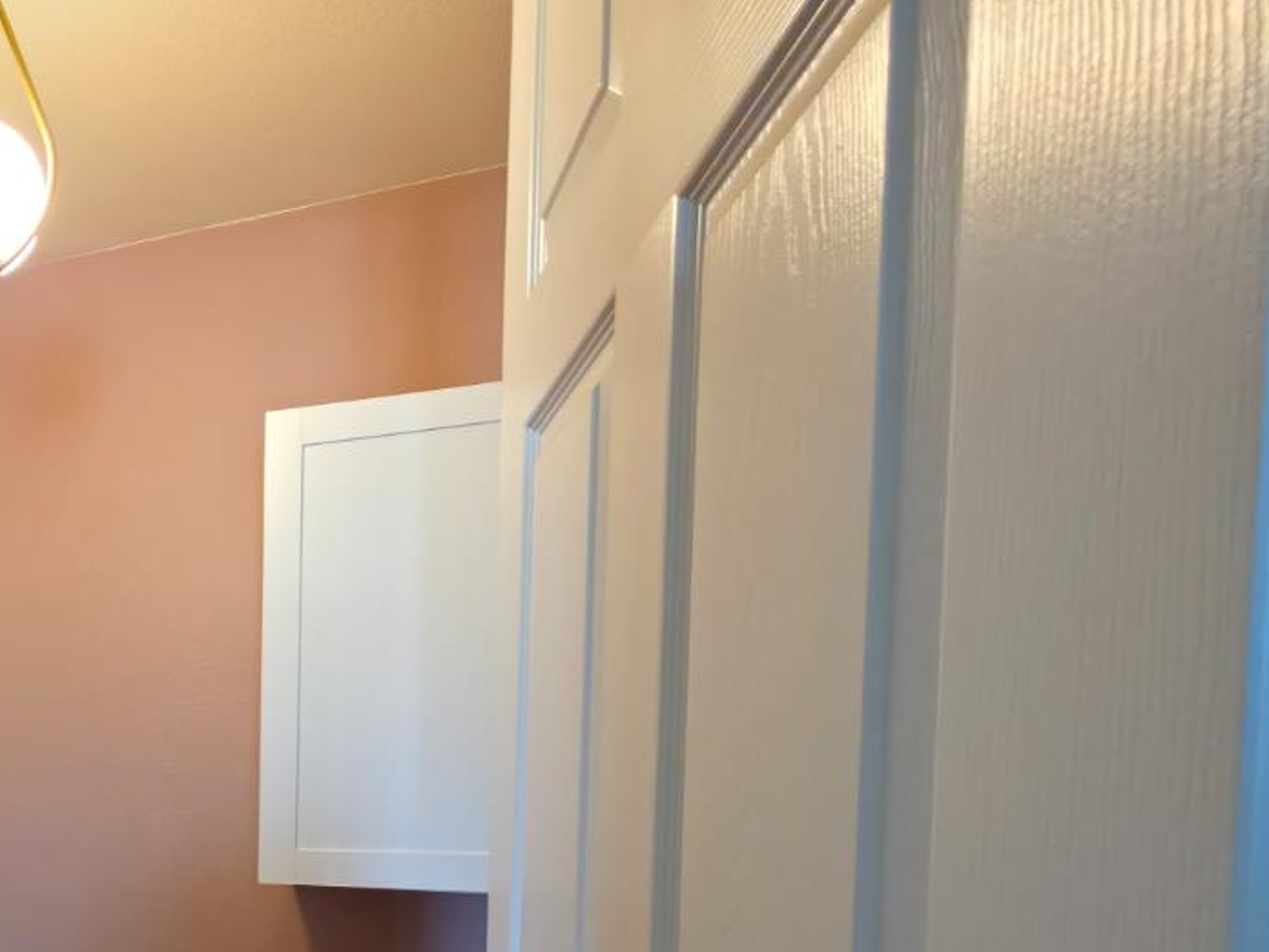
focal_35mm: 28
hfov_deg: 50.5
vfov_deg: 45.2
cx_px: -16
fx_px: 1026
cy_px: 853
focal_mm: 2.2
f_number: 1.9
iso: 125
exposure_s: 1/10.9
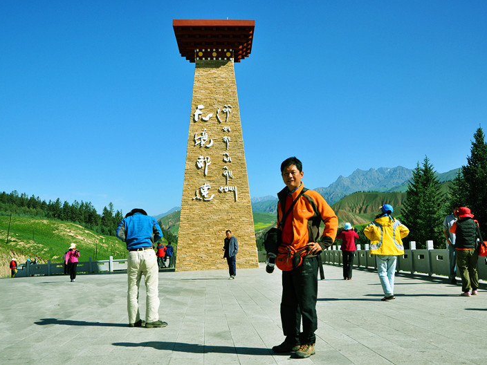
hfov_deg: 51.4
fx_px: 506
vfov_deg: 39.7
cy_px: 182
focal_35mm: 36
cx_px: 248
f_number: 5.6
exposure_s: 1/1600
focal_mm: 22
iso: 200
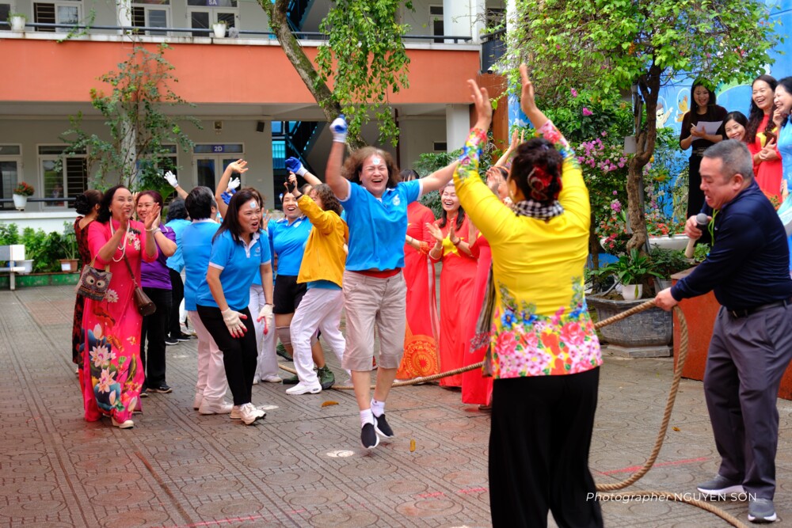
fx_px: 1122
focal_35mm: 51
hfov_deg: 38.9
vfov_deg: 26.5
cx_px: 396
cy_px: 264
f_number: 4
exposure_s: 1/160
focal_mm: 34.2
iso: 250
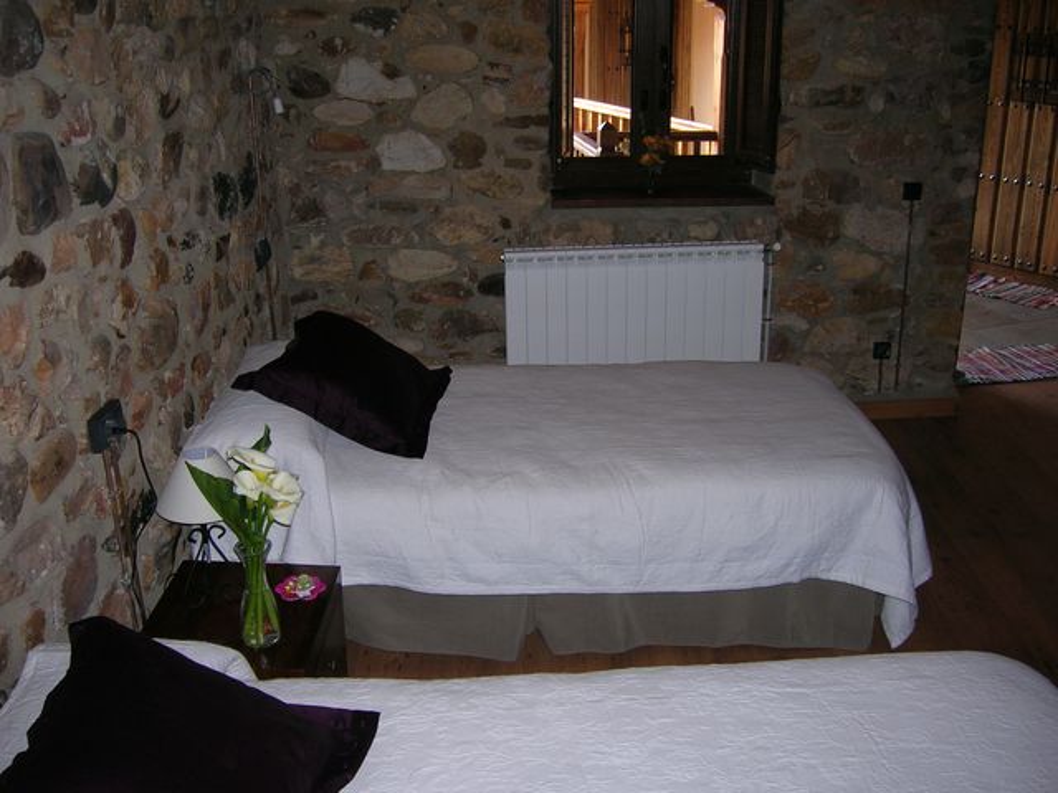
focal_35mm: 34
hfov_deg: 54.0
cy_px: 396
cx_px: 529
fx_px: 1039
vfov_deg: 41.8
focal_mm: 5.7
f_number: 2.9
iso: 62
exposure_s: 1/60.1
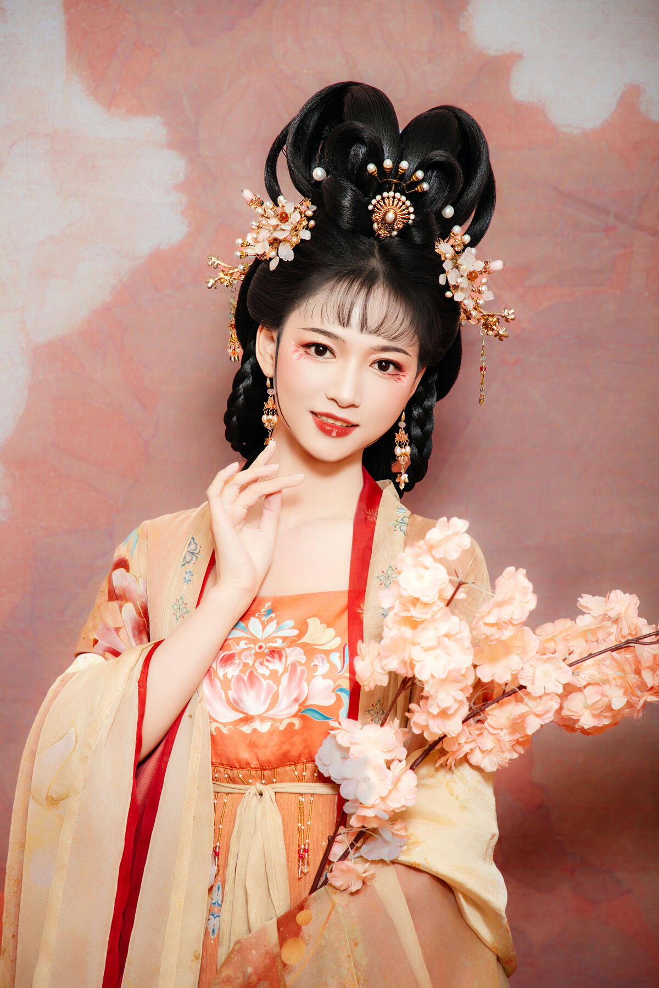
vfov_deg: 19.8
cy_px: 494
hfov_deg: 13.3
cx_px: 330
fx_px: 2828
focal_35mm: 103
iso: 100
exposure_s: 1/160
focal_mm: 105
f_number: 5
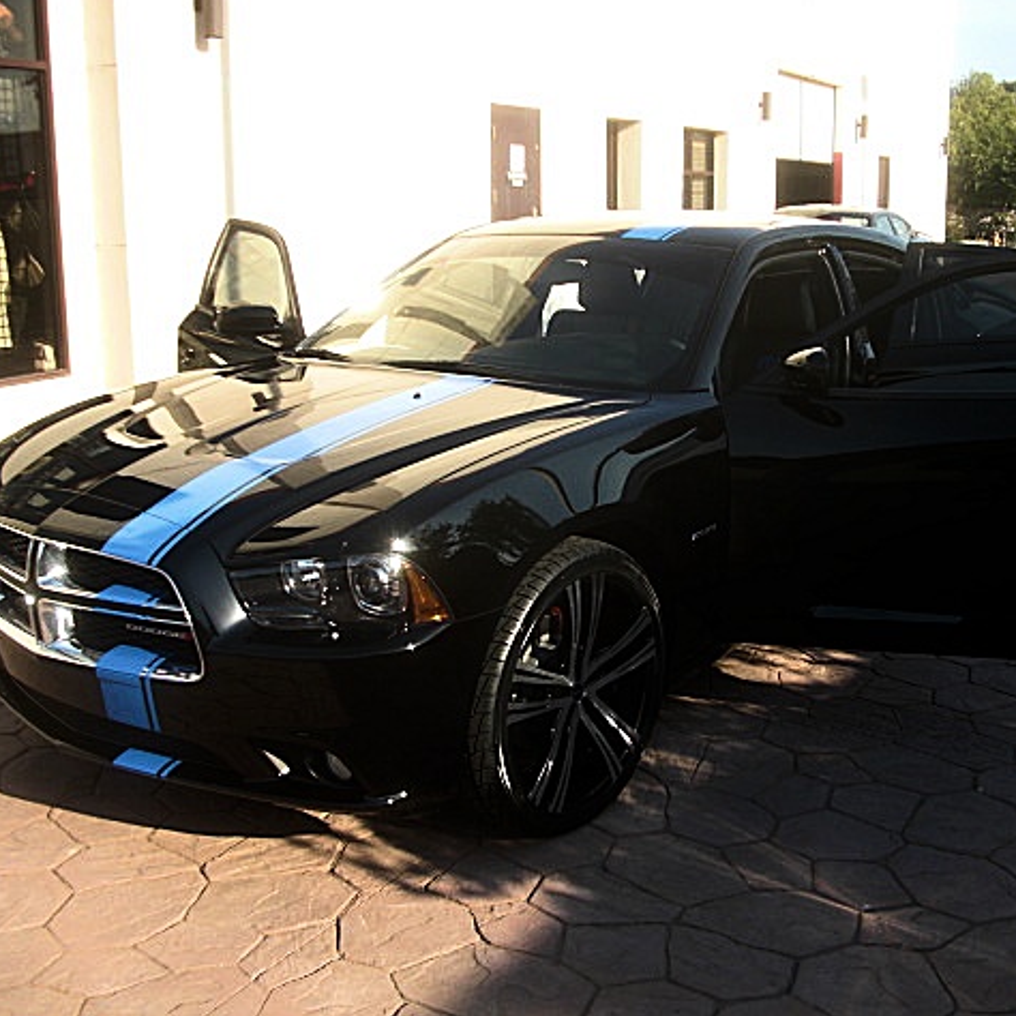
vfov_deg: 39.2
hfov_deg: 39.1
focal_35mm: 43
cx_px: 594
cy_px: 504
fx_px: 1428
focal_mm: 6.3
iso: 50
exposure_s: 1/320
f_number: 2.8
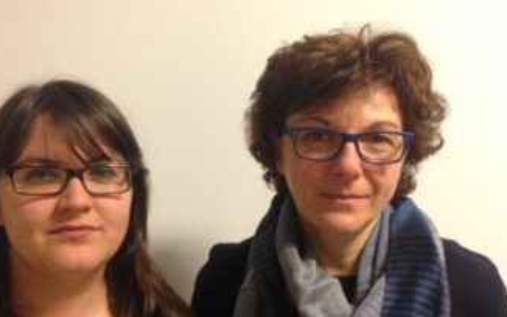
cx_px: 219
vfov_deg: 28.6
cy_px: 167
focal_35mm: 45
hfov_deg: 44.2
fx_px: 622
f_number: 2.4
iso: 320
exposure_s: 1/20
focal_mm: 4.13
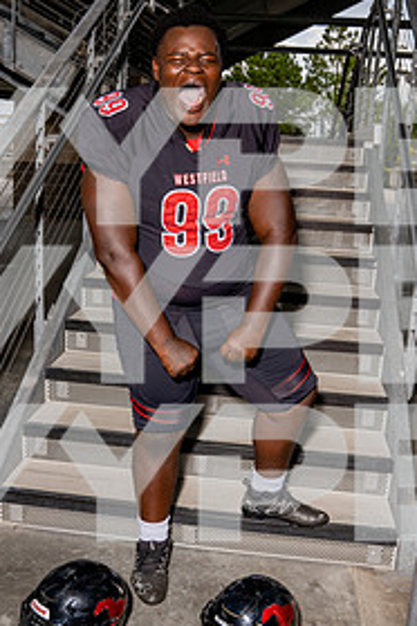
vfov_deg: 46.4
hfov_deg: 31.8
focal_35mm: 42
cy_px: 316
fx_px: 730
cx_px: 177
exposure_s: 1/250
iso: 100
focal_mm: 26
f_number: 8
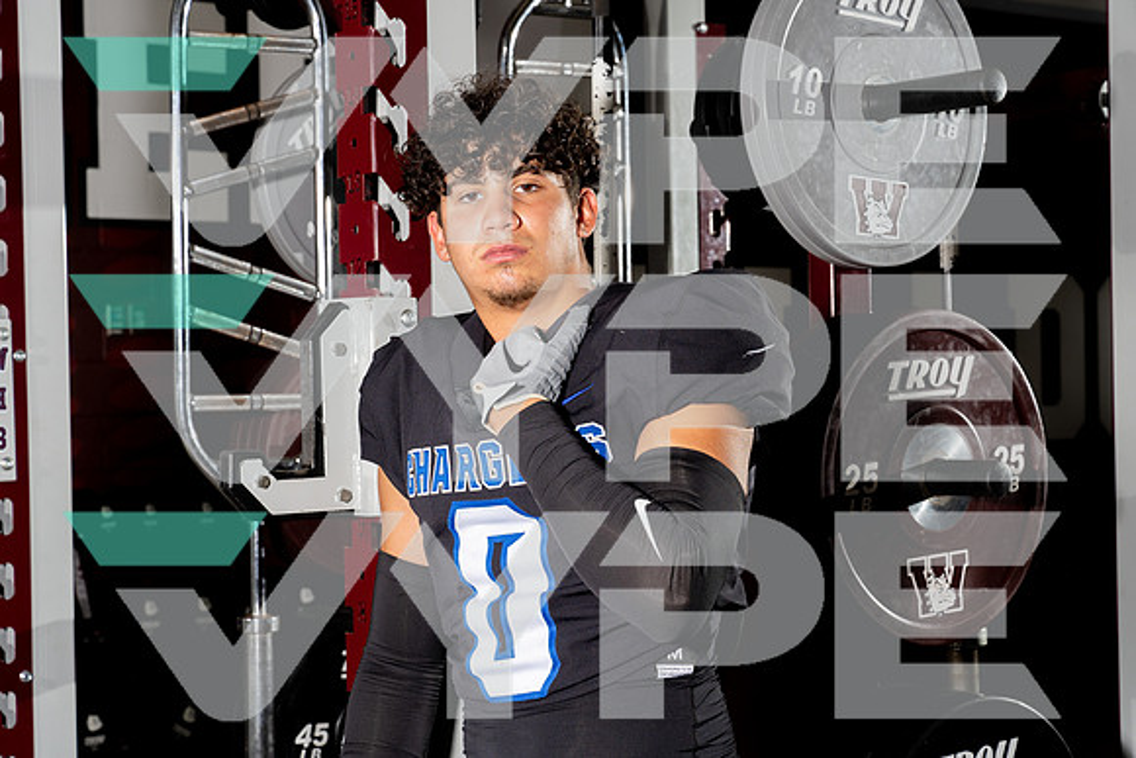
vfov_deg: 19.5
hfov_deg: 28.8
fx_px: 2209
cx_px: 568
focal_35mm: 70
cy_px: 379
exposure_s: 1/250
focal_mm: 70
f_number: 8
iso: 200
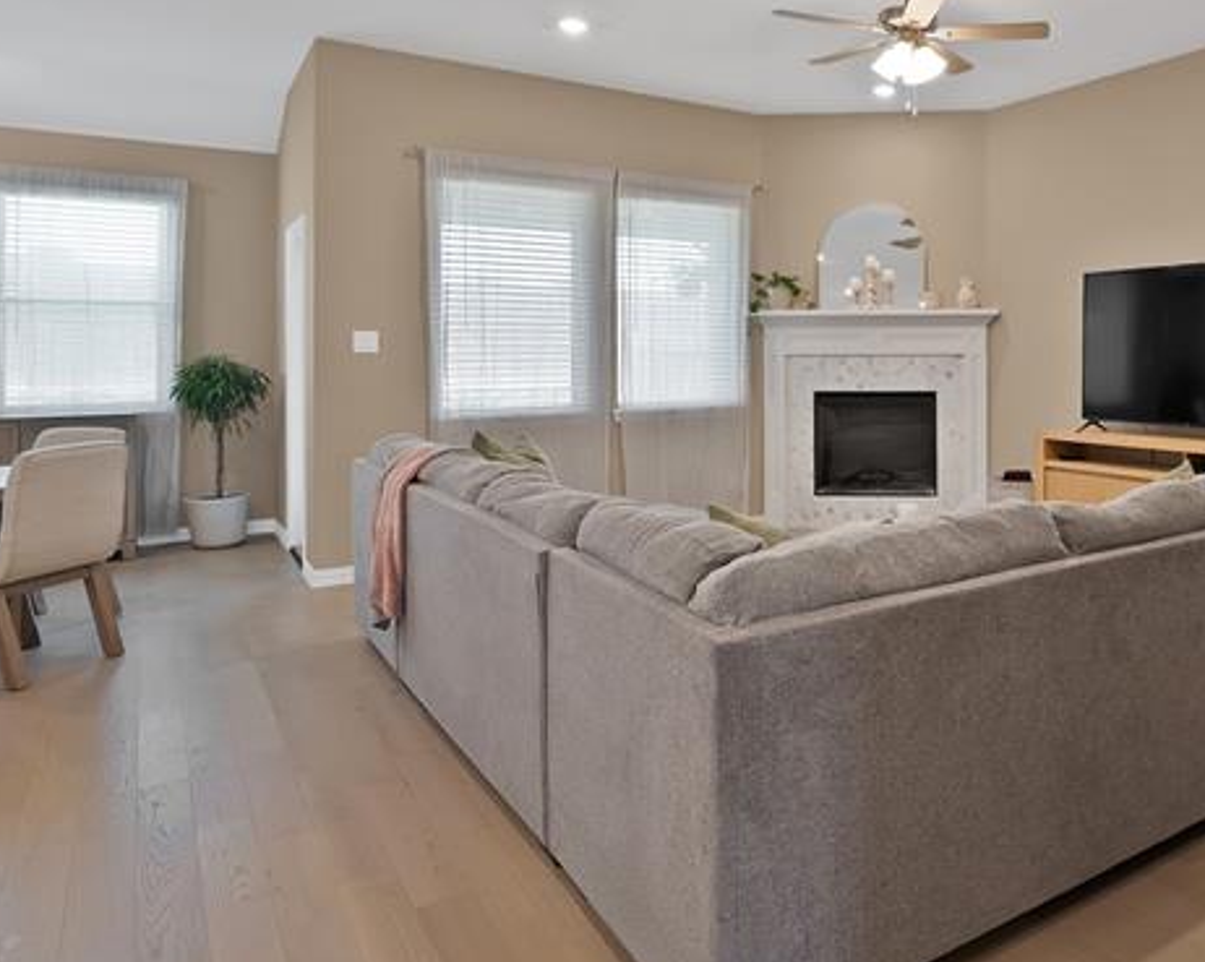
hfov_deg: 62.5
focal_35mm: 25
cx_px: 960
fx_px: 891
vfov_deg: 55.8
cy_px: 339
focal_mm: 12
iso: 640
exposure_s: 1/3
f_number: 9
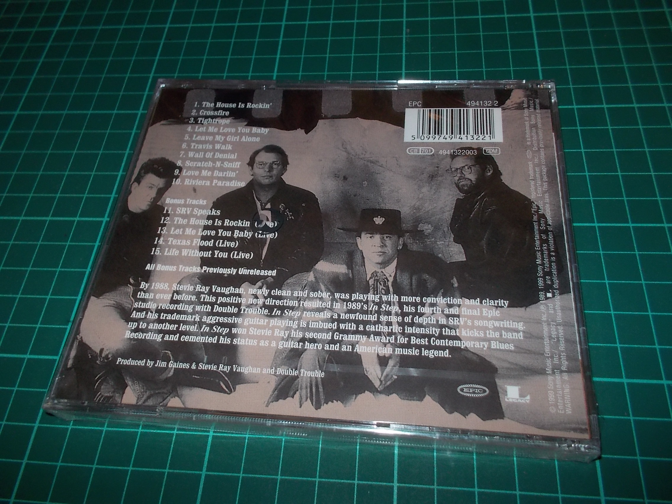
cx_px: 336
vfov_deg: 48.2
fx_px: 563
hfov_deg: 61.7
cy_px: 252
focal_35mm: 29
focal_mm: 4.1
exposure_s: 1/30
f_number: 3.3
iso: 200
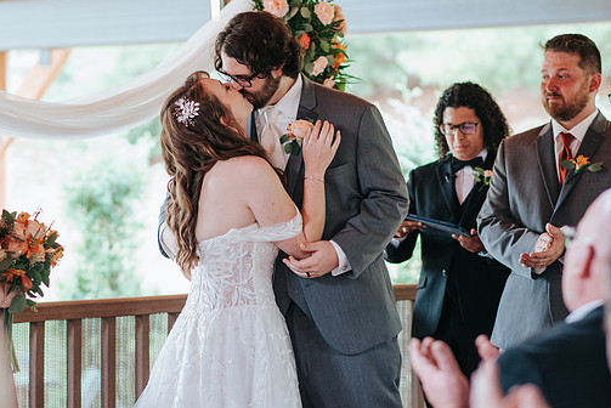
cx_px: 267
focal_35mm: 147
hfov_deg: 14.0
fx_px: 2496
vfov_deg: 9.3
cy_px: 175
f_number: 2.8
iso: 800
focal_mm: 85
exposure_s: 1/250
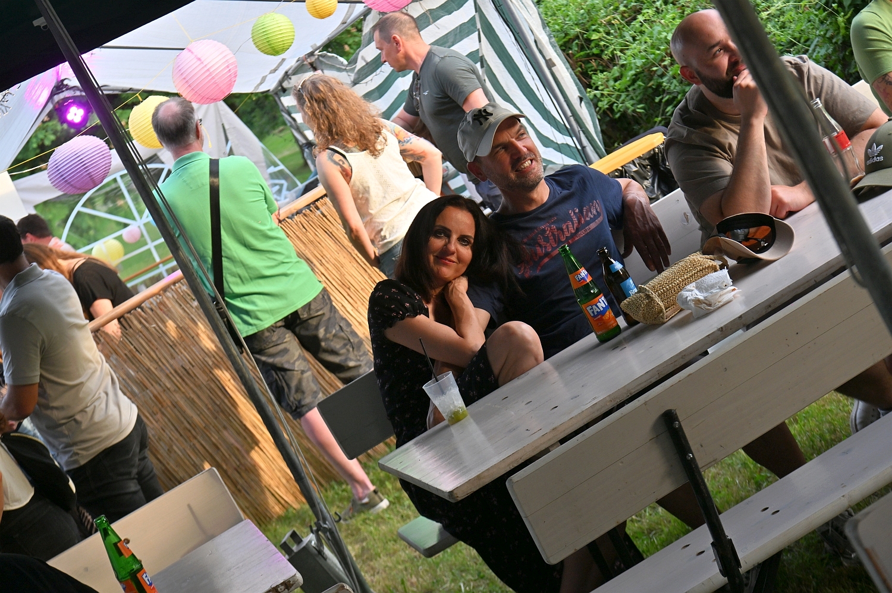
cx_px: 446
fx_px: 1733
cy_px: 296
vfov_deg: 19.4
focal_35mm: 70
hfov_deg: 28.9
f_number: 8
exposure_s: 1/125
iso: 400
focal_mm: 70
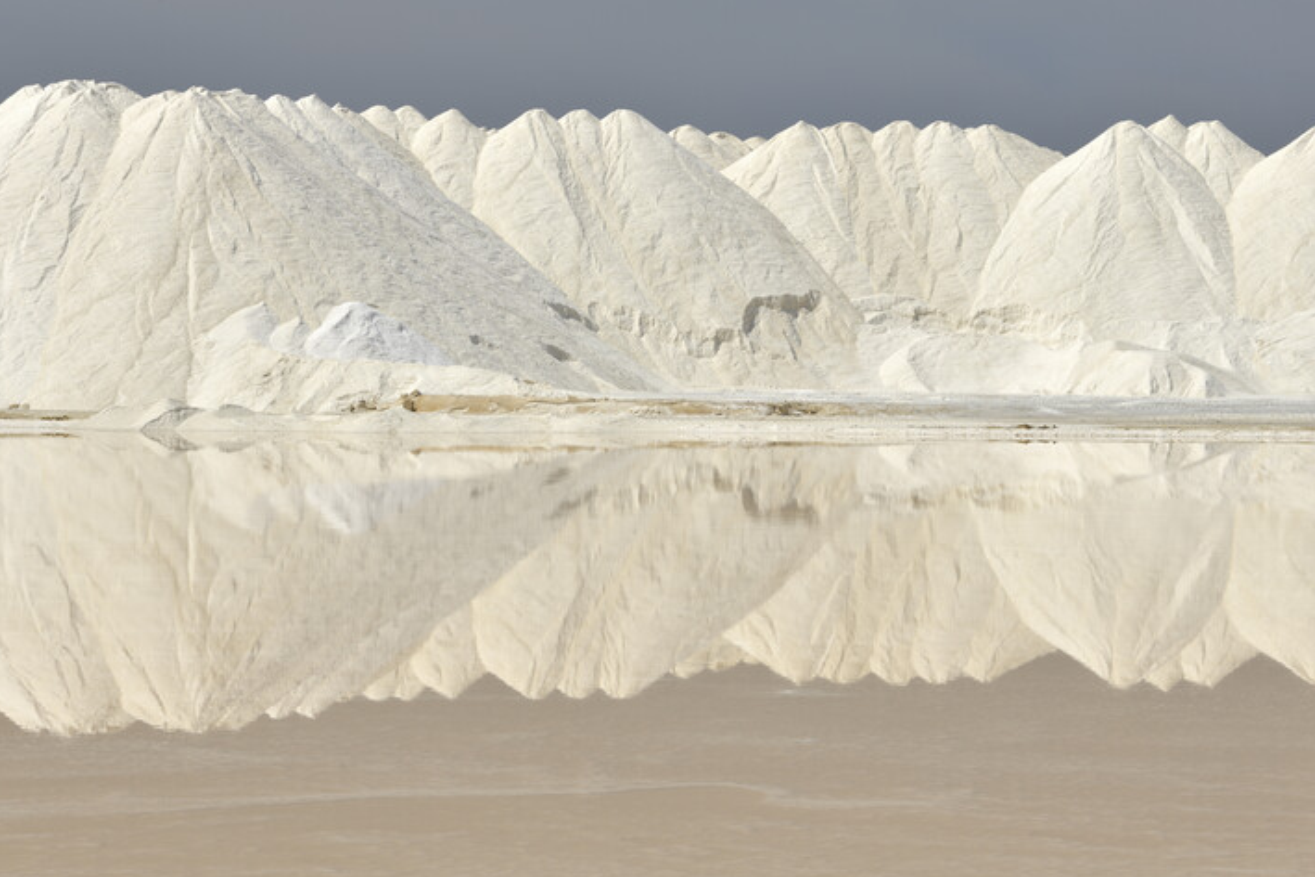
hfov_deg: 13.9
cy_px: 443
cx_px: 660
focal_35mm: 148
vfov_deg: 9.3
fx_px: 5407
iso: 100
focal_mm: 140
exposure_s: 1/40
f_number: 16
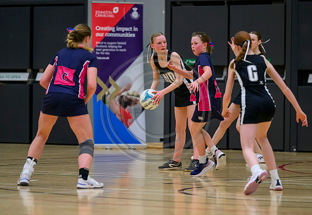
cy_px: 116
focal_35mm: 251
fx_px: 2195
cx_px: 157
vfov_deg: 5.6
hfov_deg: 8.1
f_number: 2.8
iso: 6400
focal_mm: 195
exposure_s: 1/1250
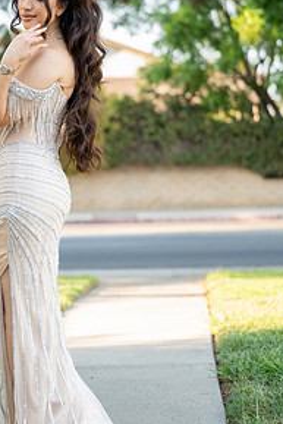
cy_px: 219
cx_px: 75
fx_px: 1284
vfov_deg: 18.7
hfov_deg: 12.5
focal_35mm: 109
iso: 320
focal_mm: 70
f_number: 2.8
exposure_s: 1/400
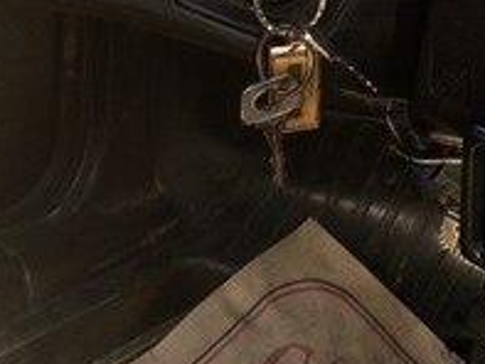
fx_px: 1360
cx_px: 404
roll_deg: -0.9
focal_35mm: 97
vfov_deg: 14.6
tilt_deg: -16.0
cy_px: -119
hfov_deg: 20.0
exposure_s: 1/50
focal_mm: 4.15
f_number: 2.2
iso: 40
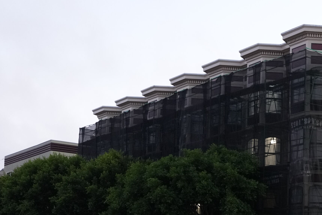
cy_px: 234
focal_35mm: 88
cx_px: 393
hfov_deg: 21.4
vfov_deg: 15.1
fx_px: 787
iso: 3200
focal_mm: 35
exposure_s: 1/125
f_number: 2.8
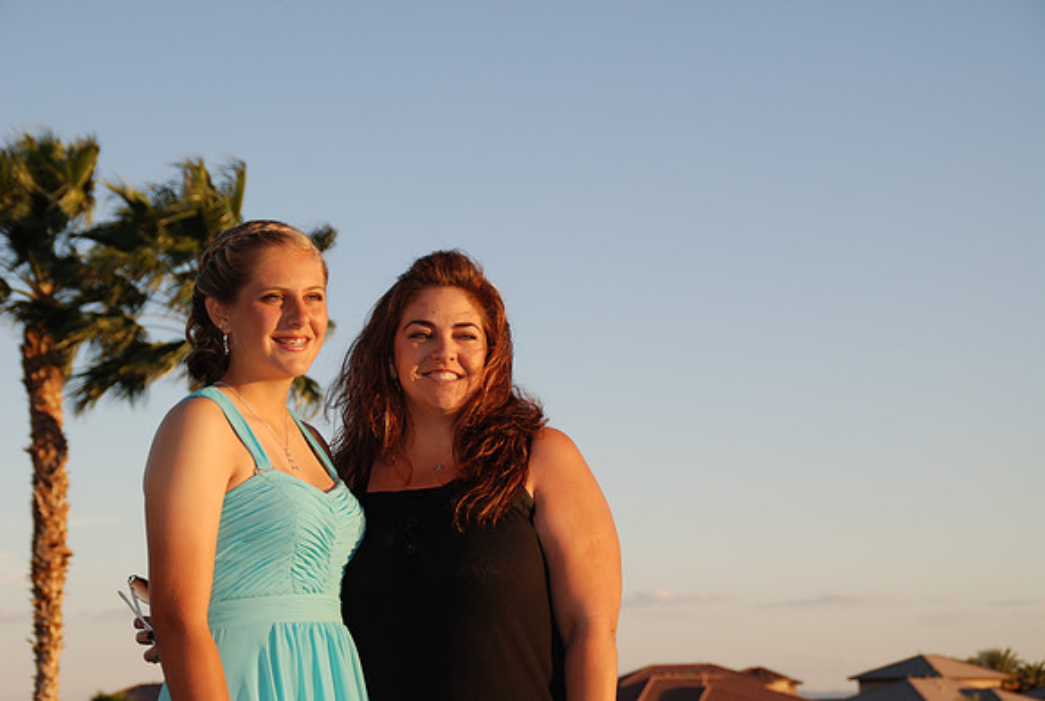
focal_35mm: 90
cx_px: 522
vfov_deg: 15.3
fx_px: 2617
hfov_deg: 22.6
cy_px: 350
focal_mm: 60
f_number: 5
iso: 100
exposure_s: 1/125
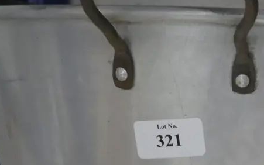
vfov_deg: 8.5
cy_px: 149
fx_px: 1108
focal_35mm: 154
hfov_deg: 13.4
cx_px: 246
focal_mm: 32
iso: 3200
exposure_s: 1/60
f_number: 5.4
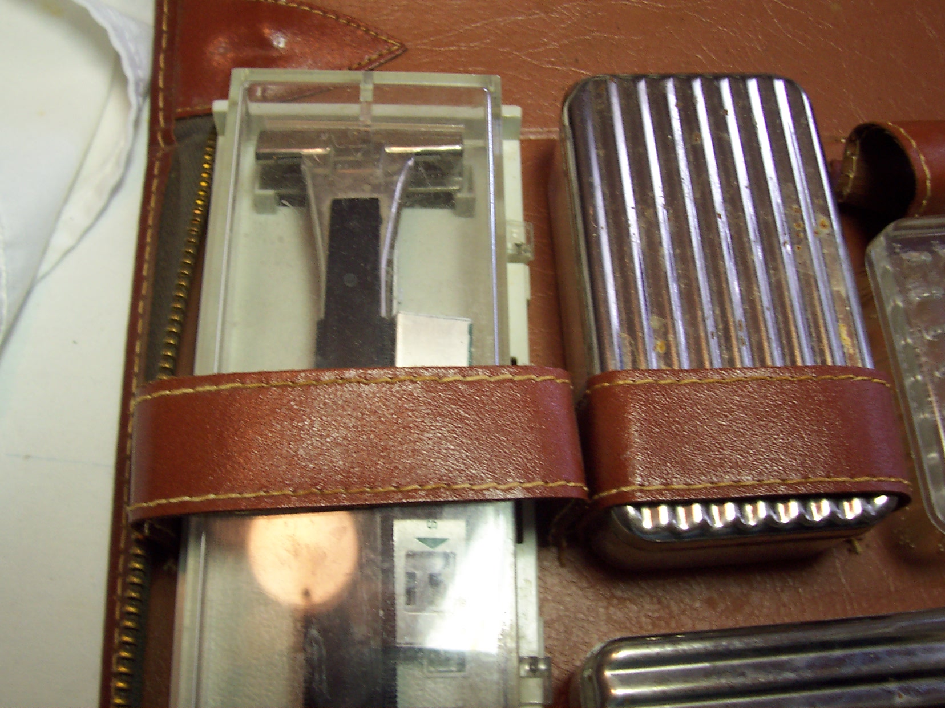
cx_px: 472
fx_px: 1010
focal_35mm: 37
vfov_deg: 38.7
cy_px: 354
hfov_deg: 50.1
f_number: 2.8
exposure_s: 1/30
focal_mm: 5.6
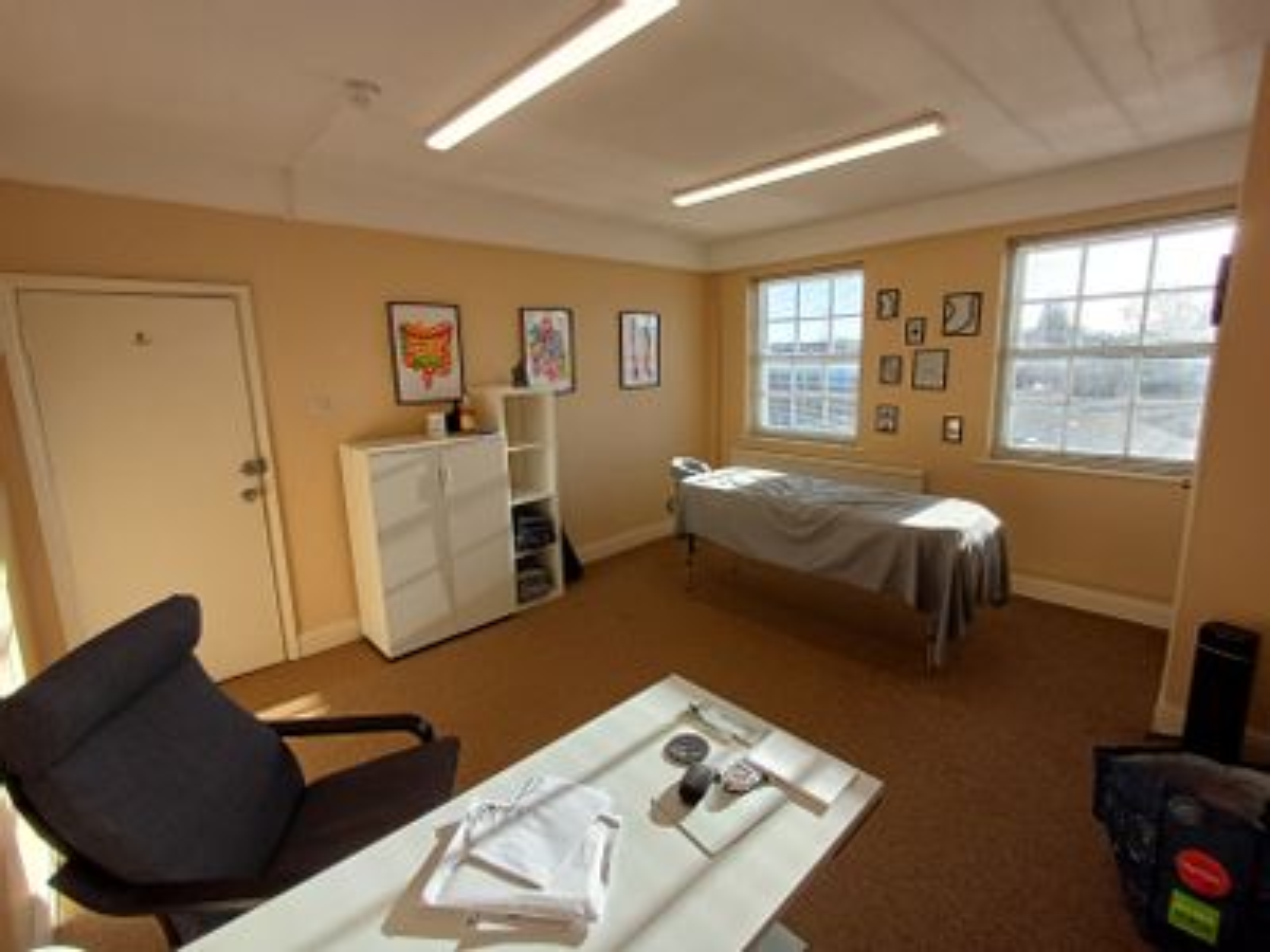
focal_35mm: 16
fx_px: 587
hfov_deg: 94.5
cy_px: 476
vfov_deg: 78.1
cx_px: 635
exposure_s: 1/282
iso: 40
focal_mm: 1.64
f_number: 2.2
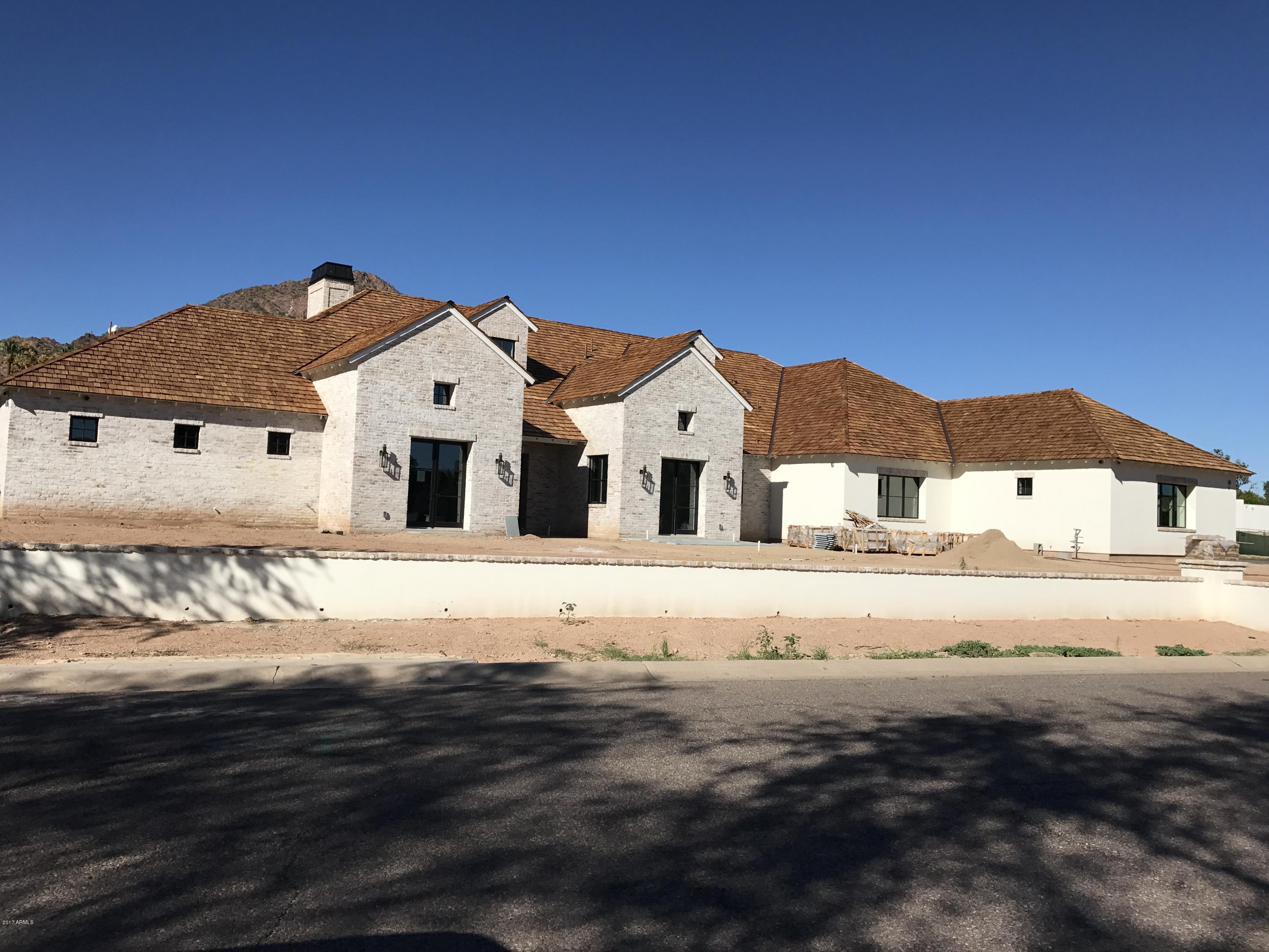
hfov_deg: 63.4
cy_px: 476
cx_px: 634
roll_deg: -2.3
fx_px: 1026
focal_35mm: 28
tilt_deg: +3.6
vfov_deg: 49.7
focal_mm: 3.99
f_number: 1.8
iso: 20
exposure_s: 1/4367
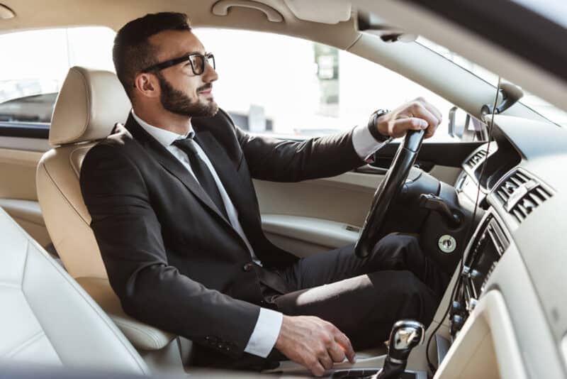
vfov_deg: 36.9
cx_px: 284
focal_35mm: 36
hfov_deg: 53.1
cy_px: 190
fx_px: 567
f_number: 3.2
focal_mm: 36
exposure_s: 1/200
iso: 400
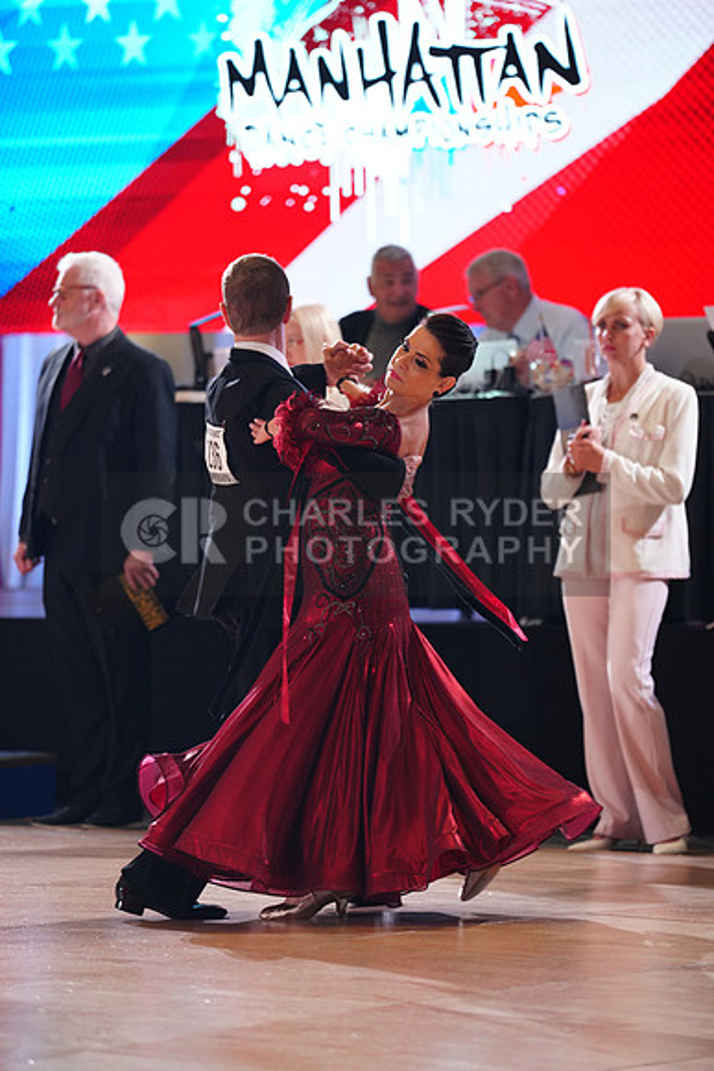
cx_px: 357
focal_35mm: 200
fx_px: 5946
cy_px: 536
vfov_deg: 10.3
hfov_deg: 6.9
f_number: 2.8
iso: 1600
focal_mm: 200
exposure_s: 1/320
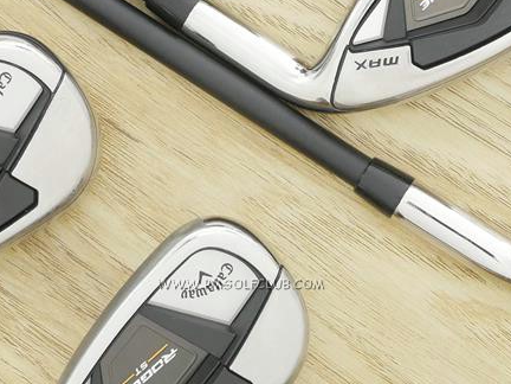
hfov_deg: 13.3
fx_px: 2185
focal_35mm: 148
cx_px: 241
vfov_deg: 10.0
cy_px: 177
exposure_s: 1/30
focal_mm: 25
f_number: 4.5
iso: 1600
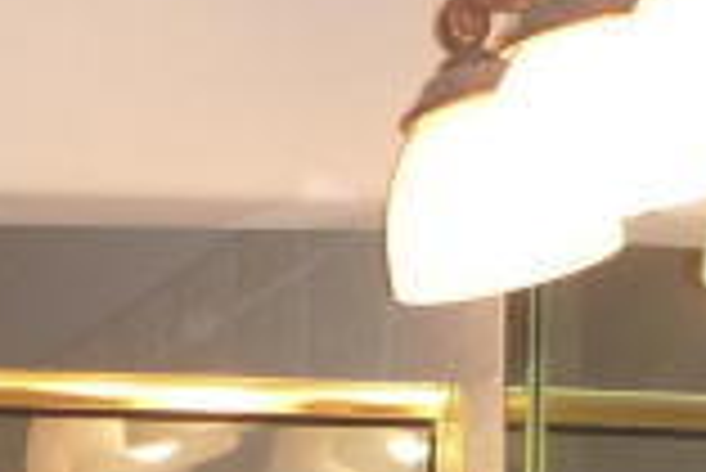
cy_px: 1331
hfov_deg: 10.2
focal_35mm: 190
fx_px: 3729
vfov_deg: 6.7
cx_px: -549
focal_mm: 4.9
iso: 200
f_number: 3.3
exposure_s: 1/30
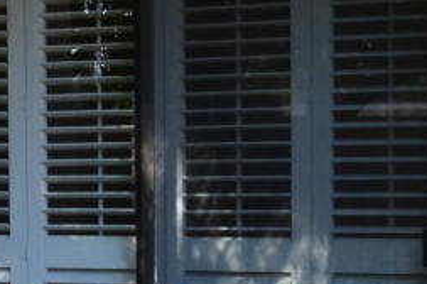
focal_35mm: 151
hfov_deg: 13.2
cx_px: -124
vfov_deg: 9.0
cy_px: 269
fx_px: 1789
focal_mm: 22
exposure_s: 1/60
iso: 400
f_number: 10
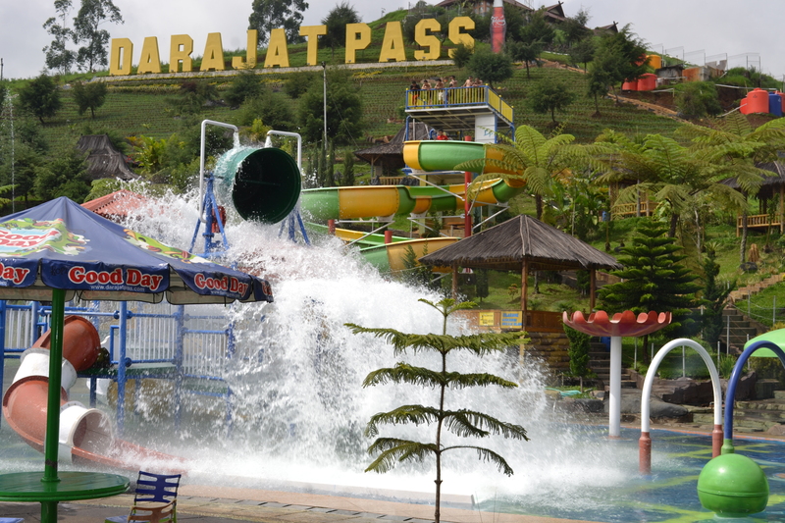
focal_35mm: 46
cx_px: 392
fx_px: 1014
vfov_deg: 28.9
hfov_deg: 42.3
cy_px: 262
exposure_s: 1/200
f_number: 10
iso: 100
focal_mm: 31
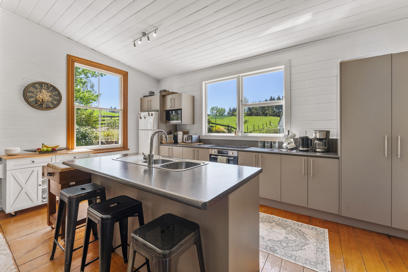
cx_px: 204
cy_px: 136
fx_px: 168
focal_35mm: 15
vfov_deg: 78.1
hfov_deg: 101.1
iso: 640
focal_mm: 14.8
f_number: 8
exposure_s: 1/125
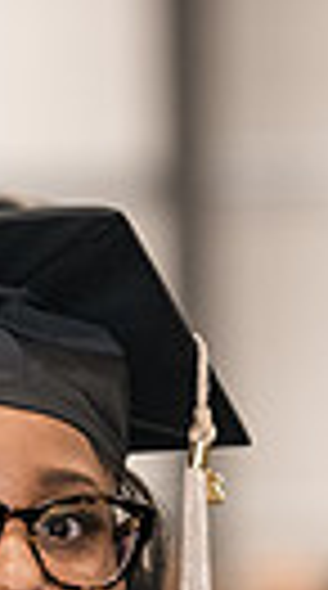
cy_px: 759
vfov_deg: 3.7
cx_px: 0
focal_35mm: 582
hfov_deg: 2.1
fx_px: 9063
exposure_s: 1/200
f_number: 3.2
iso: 2000
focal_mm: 125
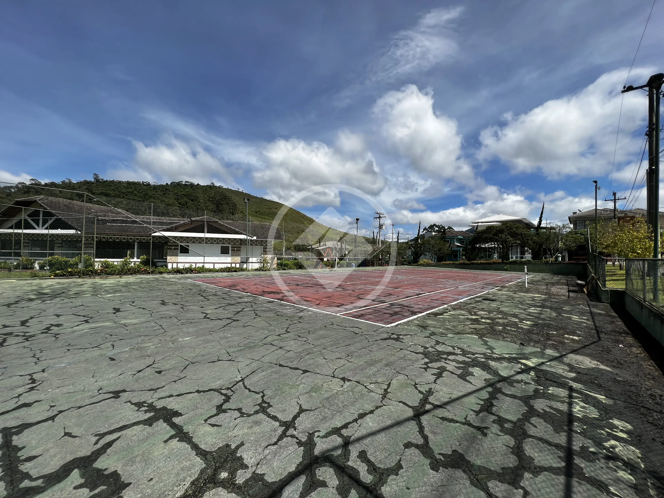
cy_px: 249
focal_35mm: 13
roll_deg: -1.0
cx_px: 332
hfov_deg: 106.2
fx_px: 249
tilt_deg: +0.2
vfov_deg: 89.9
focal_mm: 1.57
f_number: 1.8
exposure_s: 1/2421
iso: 32
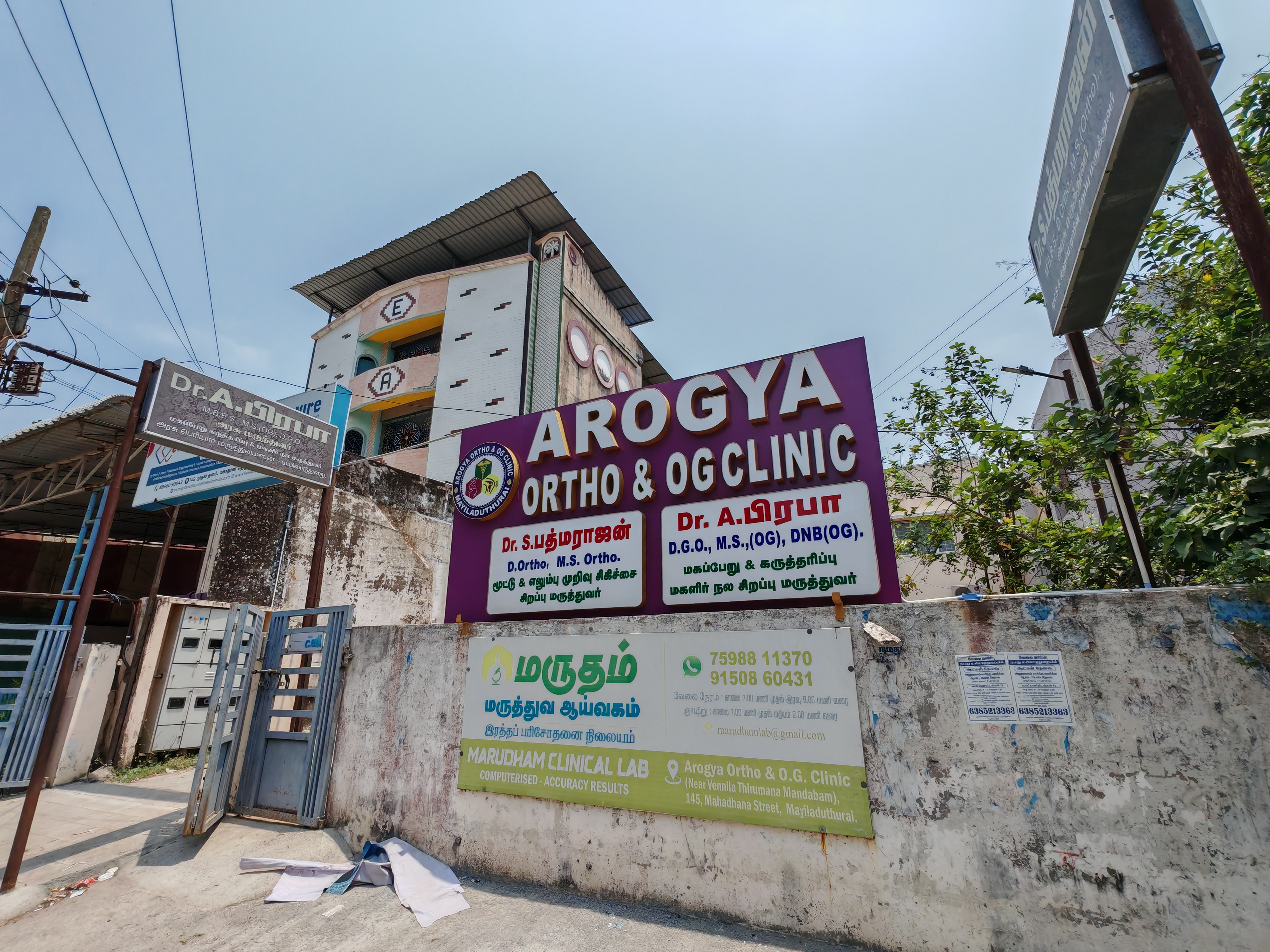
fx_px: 587
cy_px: 476
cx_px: 635
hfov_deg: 94.5
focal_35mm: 16
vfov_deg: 78.1
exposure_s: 1/2100
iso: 50
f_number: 2.2
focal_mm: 1.96
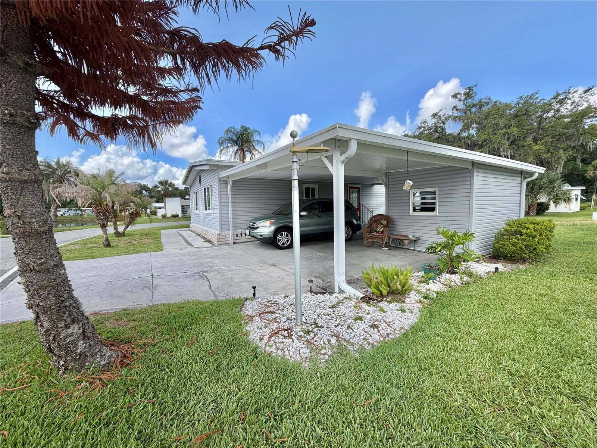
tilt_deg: -3.3
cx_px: 298
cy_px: 224
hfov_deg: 102.1
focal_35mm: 14
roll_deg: +1.8
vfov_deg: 85.7
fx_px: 241
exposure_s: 1/770
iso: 40
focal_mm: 2.22
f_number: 2.2
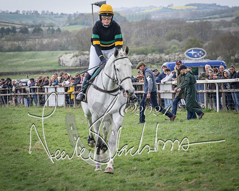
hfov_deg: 8.7
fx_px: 1564
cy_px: 106
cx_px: 91
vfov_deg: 7.0
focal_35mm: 221
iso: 200
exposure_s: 1/800
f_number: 4
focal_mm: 115
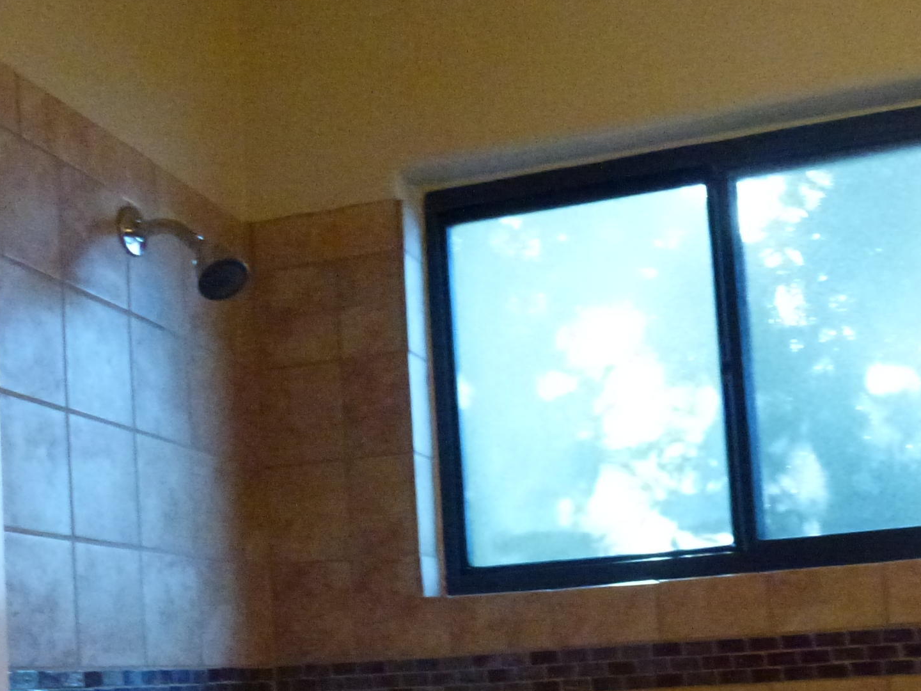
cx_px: 441
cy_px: 633
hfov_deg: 38.2
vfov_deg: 27.9
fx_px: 1330
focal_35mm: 50
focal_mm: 4.3
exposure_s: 1/160
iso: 800
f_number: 3.3
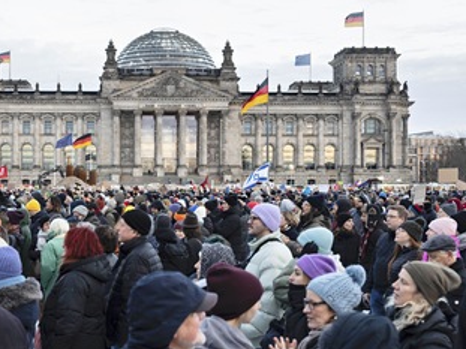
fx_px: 775
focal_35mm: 58
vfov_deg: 25.4
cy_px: 175
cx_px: 180
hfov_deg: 33.3
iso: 1250
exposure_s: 1/125
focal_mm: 41.4
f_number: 5
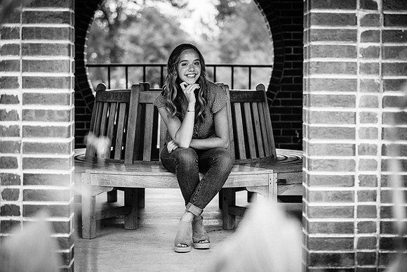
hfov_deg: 21.7
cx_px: 204
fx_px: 1060
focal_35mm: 94
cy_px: 136
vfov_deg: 14.6
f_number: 2.8
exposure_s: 1/500
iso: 320
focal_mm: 92
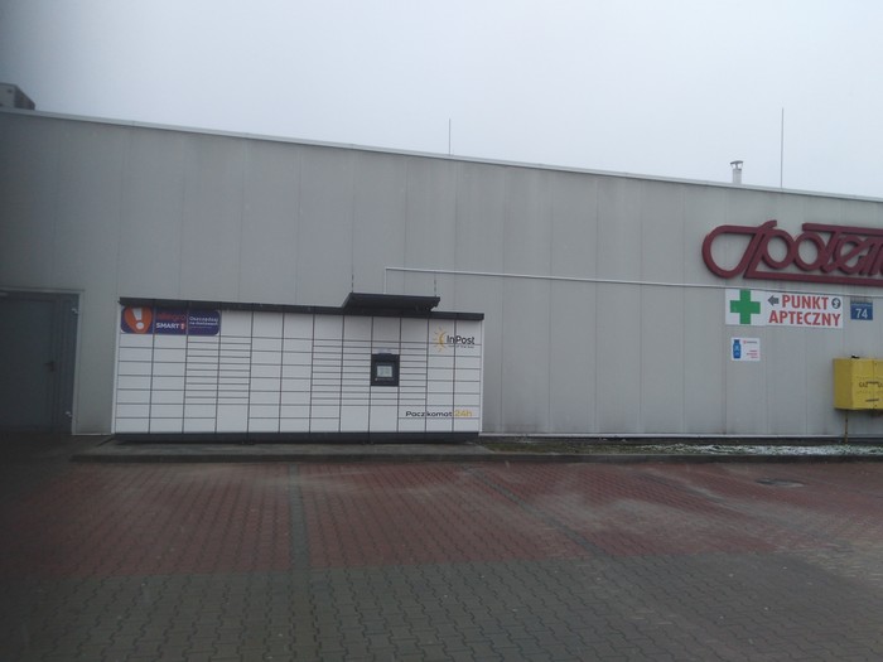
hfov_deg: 67.3
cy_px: 331
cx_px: 442
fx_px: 663
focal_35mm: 26
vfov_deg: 53.1
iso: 100
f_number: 2.2
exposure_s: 1/293
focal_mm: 3.46
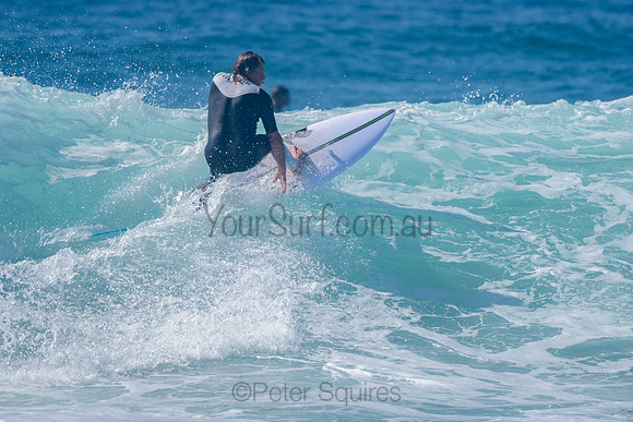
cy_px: 175
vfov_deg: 2.2
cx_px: 245
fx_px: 10777
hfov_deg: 3.4
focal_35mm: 613
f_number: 5.6
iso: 125
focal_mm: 500
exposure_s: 1/2000
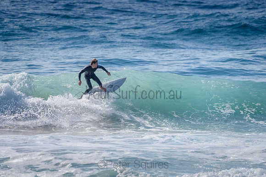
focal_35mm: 613
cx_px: 107
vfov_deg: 2.2
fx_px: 4531
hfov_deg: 3.4
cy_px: 101
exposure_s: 1/2000
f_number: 5.6
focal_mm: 500
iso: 125
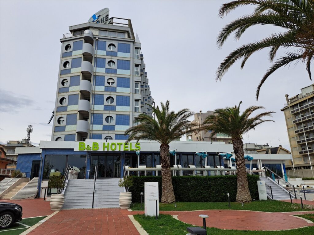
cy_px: 118
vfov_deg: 56.8
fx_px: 218
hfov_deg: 71.6
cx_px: 157
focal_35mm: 24
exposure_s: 1/1543
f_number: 1.8
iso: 50
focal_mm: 5.23
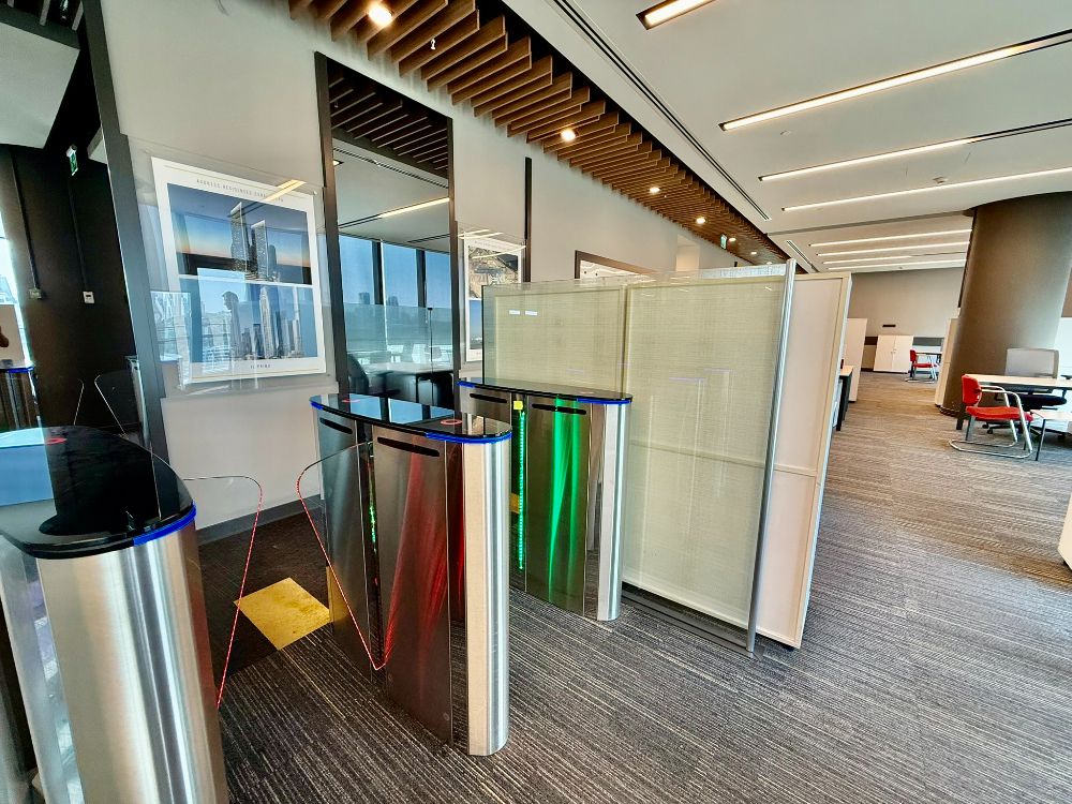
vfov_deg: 85.7
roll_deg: -0.7
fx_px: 434
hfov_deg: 102.1
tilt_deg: -9.2
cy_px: 402
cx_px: 536
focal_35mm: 14
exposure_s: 1/100
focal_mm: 2.22
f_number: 2.2
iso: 200
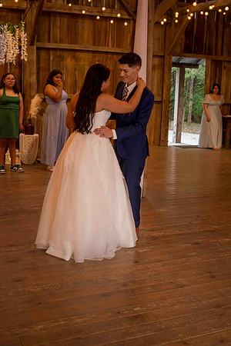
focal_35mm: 50
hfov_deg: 27.0
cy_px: 173
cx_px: 116
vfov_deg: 39.6
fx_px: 481
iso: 800
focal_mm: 50
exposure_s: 1/60
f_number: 7.1
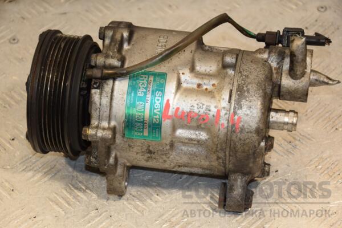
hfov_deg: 18.2
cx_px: 171
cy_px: 114
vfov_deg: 12.2
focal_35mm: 112
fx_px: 1069
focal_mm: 75
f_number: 5.3
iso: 800
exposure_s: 1/160
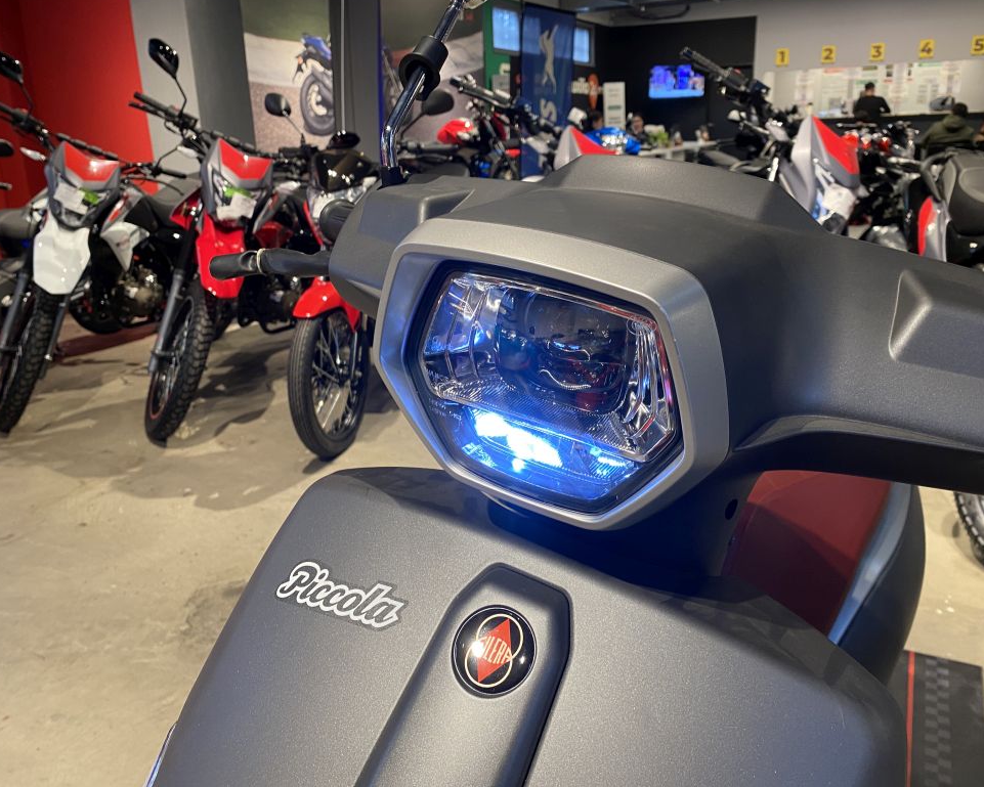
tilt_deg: -17.0
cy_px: 392
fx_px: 816
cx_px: 513
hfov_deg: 62.2
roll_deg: +1.9
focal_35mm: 28
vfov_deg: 51.5
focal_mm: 4.25
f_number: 1.8
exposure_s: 1/50
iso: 100
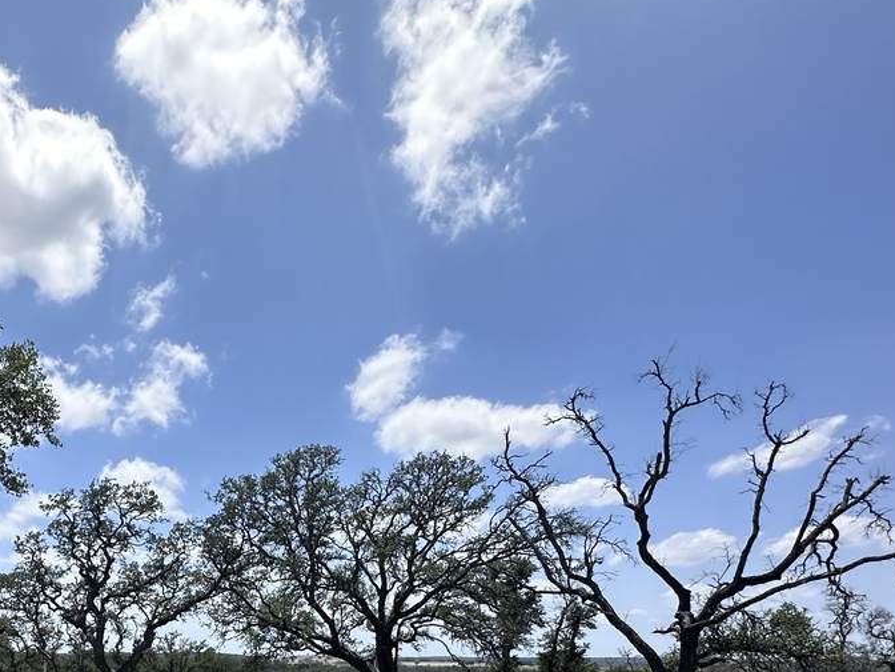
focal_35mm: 30
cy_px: 680
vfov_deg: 40.6
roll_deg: -0.3
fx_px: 776
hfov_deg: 55.4
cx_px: 168
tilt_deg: -0.8
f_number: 2.2
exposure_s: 1/2398
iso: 50
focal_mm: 2.22
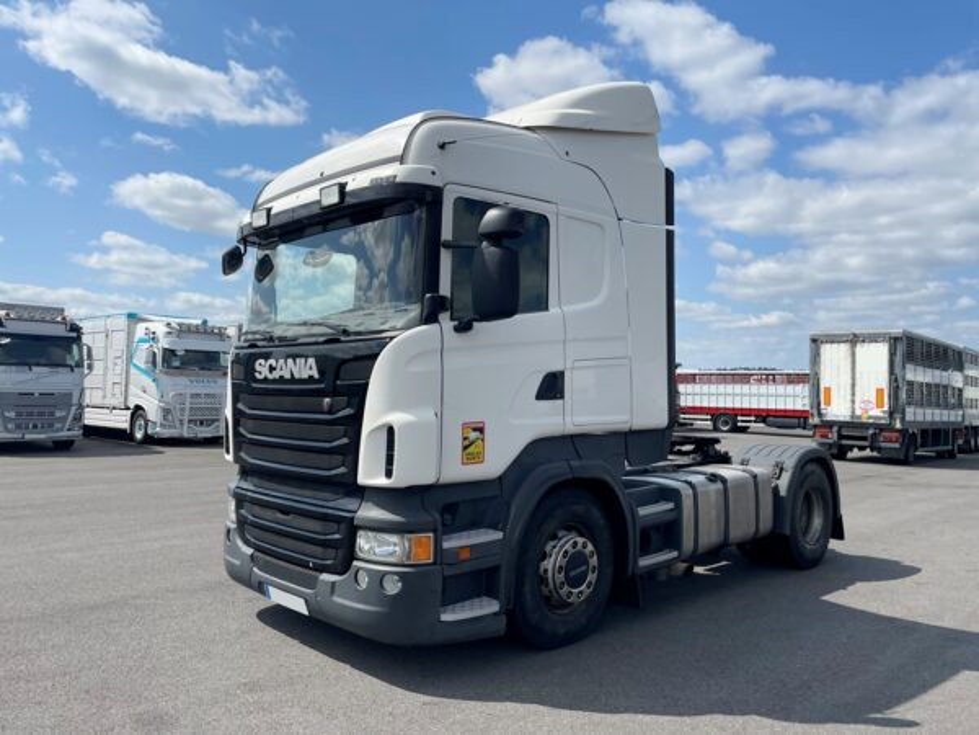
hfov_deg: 67.3
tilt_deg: +5.5
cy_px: 368
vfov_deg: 53.1
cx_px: 490
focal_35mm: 26
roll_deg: -3.0
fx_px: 735
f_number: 1.6
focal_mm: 4.2
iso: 32
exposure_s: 1/4292
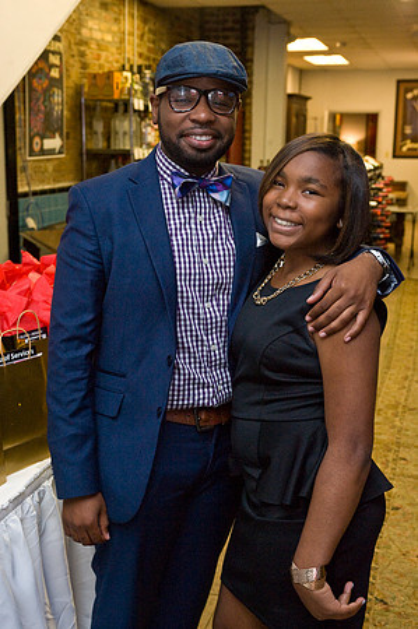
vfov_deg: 41.2
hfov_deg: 28.0
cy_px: 314
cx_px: 209
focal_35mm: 48
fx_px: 838
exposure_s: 1/125
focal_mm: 48
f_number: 5.6
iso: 3200
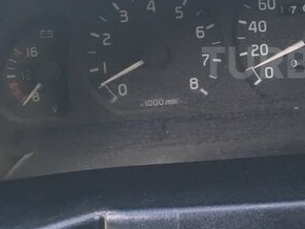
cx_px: 309
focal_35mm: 66
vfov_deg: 22.1
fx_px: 582
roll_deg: -0.2
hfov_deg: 27.6
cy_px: 63
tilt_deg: -32.4
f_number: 2.2
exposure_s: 1/33
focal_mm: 4.15
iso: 80
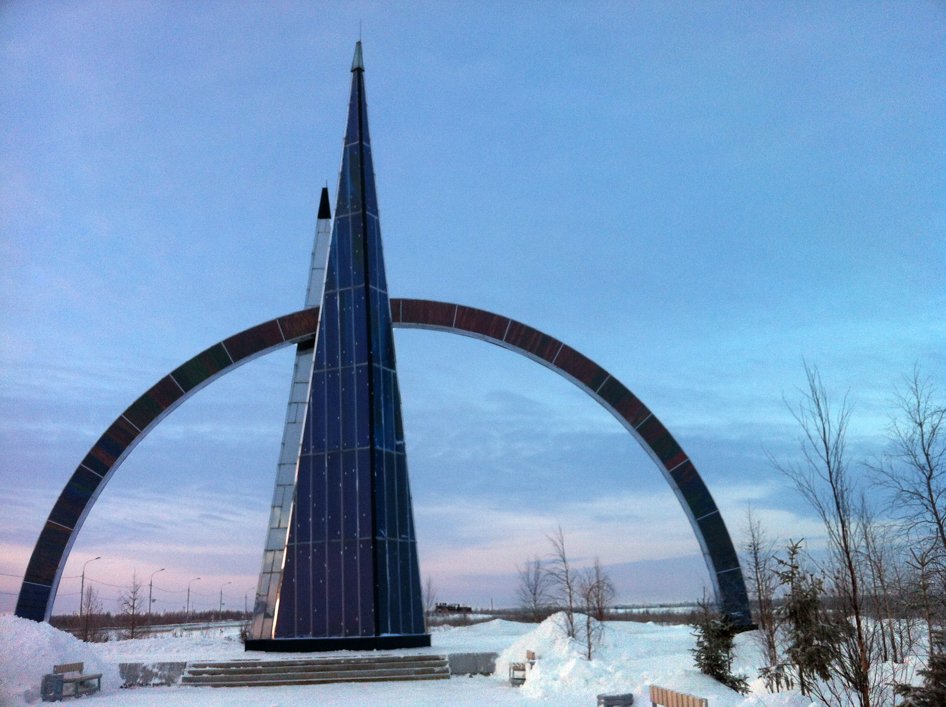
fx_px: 955
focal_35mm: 35
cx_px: 473
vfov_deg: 40.6
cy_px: 354
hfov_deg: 52.7
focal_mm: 3.85
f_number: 2.8
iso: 80
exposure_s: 1/183
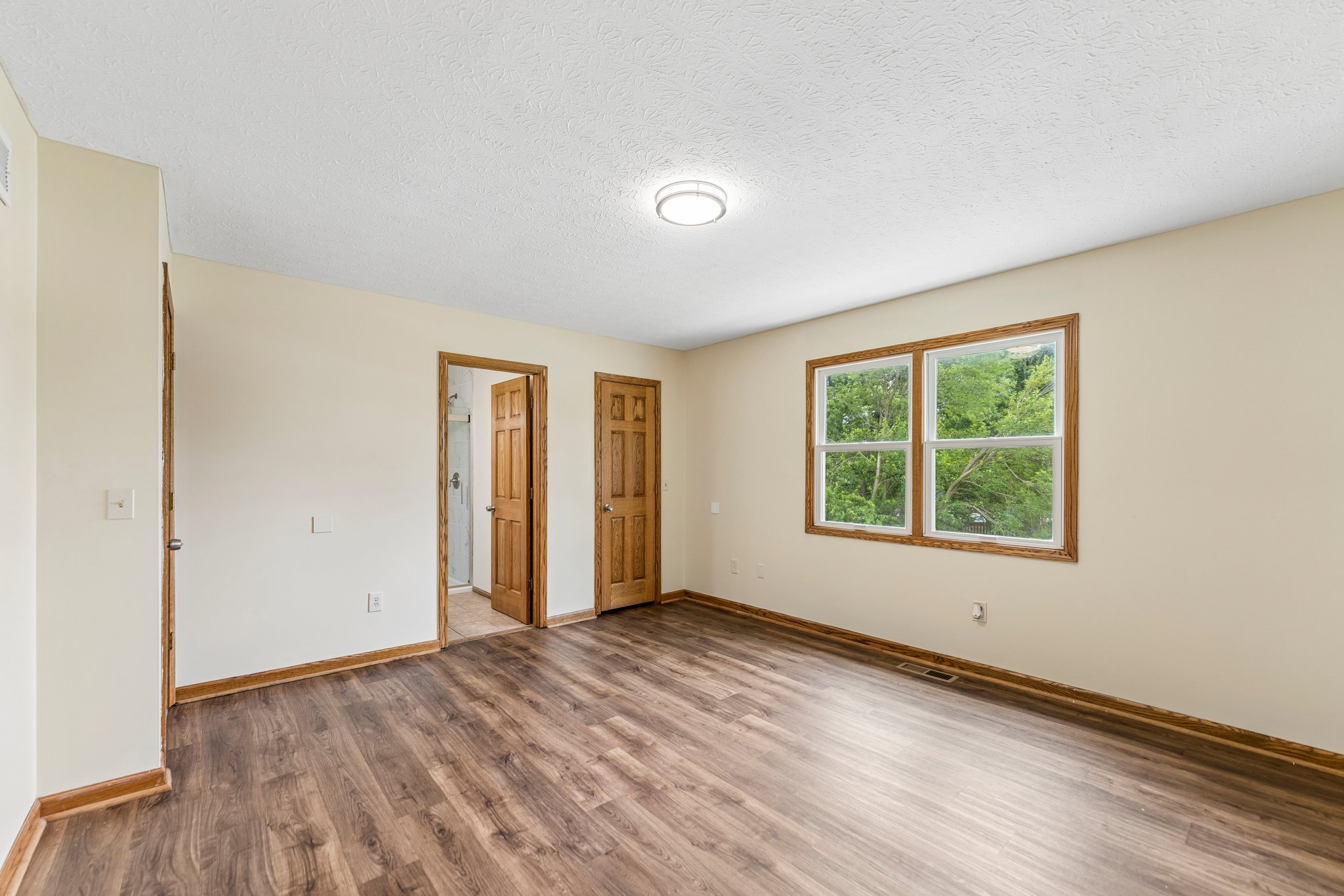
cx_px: 672
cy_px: 448
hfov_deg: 104.3
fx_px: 523
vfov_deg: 81.2
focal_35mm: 14
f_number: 3.5
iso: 200
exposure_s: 1/40
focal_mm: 14
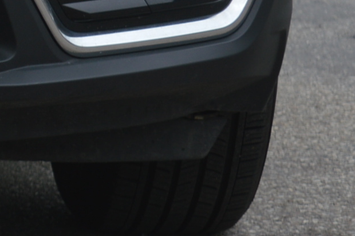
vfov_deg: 4.1
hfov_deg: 6.1
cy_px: -299
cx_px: -451
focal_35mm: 327
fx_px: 3225
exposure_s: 1/125
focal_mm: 45
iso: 100
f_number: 5.6
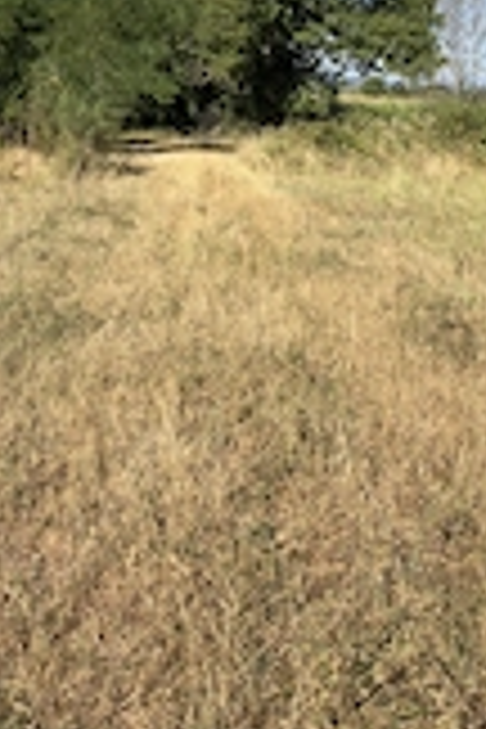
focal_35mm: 36
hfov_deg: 36.8
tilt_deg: +12.2
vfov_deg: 43.0
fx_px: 729
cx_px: 220
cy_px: -50
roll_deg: -1.0
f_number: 2.2
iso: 16
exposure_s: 1/481
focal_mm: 2.22
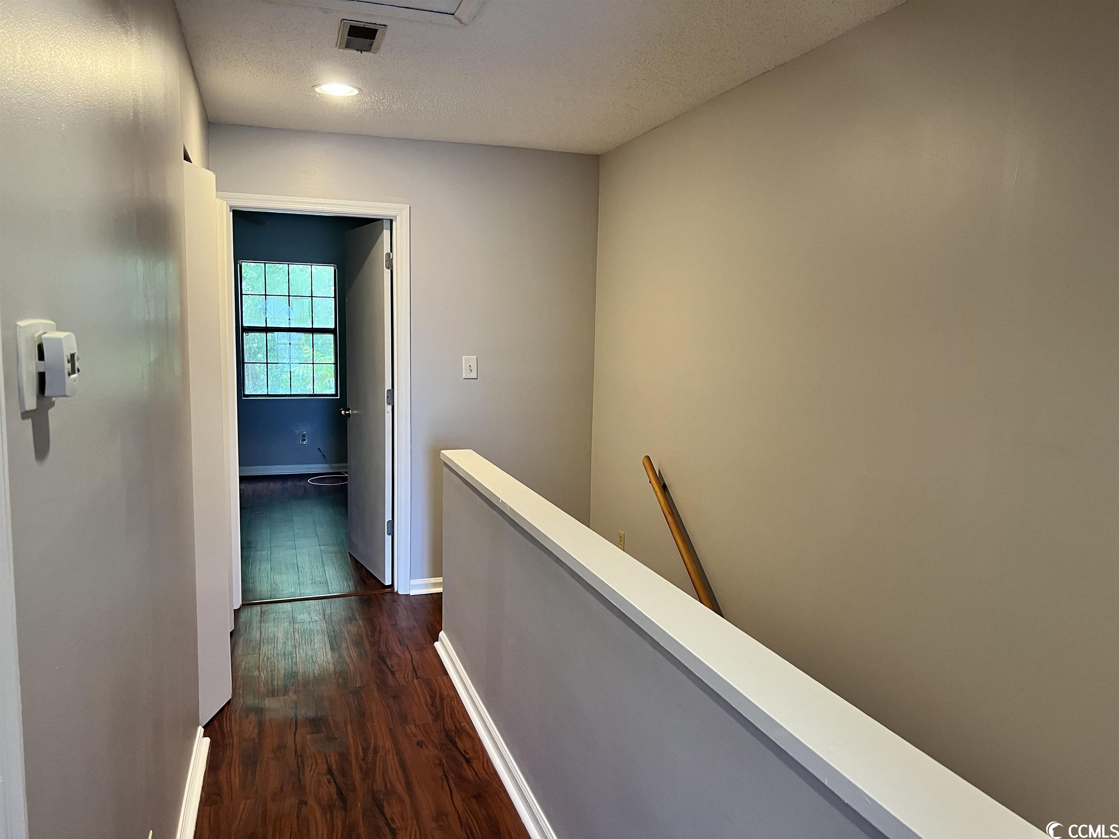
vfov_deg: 53.1
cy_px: 420
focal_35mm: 26
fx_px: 840
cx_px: 560
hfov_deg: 67.3
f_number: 1.5
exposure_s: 1/60
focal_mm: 5.7
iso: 200
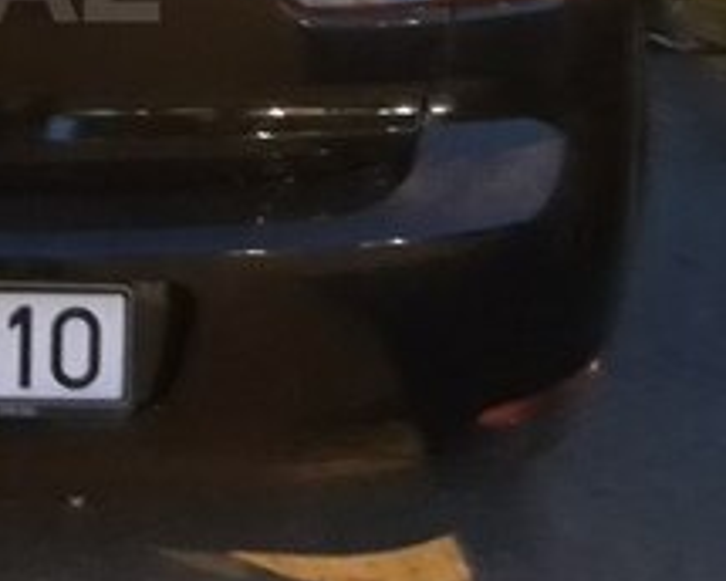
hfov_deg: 21.6
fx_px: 1740
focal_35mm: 81
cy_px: -29
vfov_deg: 18.4
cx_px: -186
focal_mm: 3.71
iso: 800
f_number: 1.7
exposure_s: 1/10
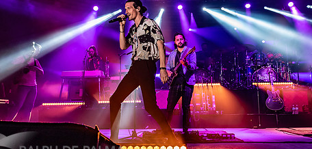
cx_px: 171
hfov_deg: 51.9
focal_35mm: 40
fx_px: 320
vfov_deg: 26.0
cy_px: 43
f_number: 8
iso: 1600
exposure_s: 1/160
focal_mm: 29
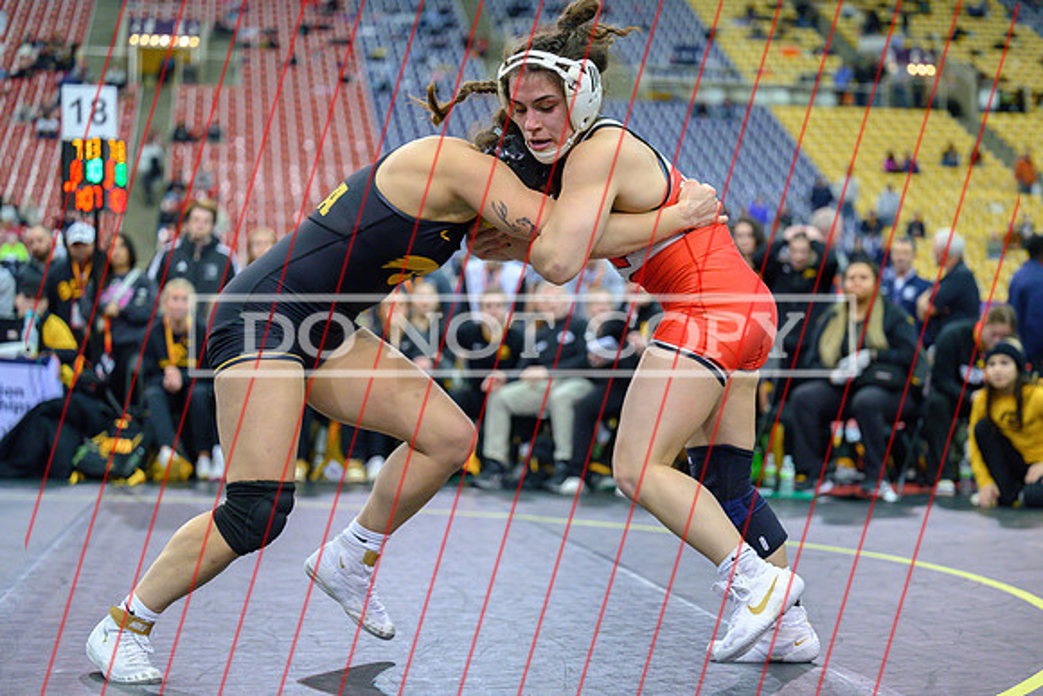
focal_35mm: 73
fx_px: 2117
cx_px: 534
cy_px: 348
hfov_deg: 27.7
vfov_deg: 18.7
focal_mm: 70
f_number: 2.8
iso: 3600
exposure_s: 1/800
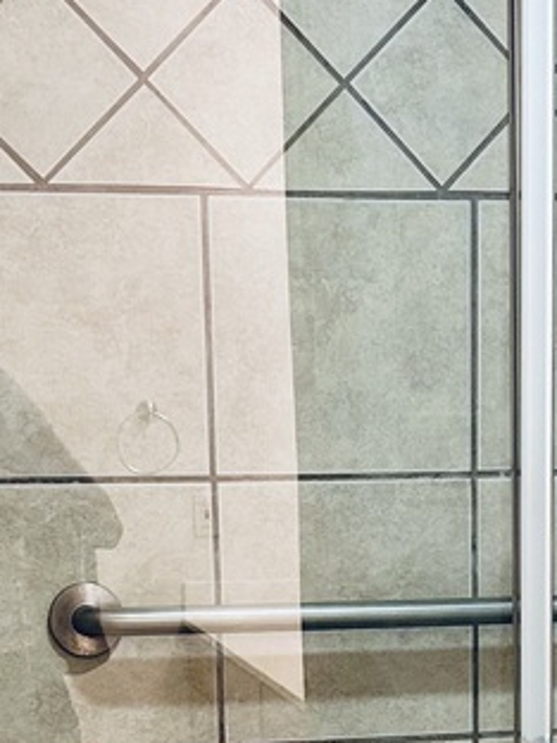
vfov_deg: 21.0
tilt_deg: -9.5
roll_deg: +1.4
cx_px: 381
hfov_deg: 16.4
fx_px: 1931
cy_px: 760
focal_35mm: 90
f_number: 1.5
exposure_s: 1/60
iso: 200
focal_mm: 5.7
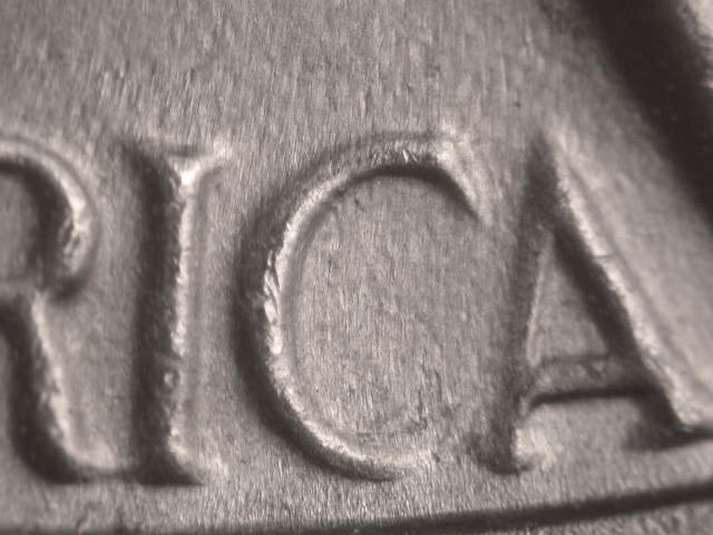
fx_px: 2801
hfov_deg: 14.5
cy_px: 268
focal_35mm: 136
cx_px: 356
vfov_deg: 10.9
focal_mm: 28.2
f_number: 4.7
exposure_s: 1/11.8
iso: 100
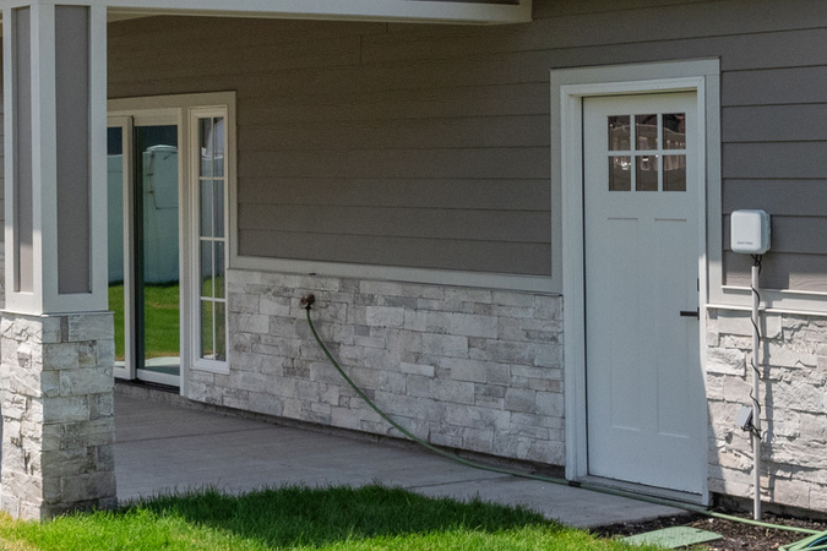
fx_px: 1952
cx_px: 11
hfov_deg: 23.0
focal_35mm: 85
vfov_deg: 16.0
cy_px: 159
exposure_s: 1/1250
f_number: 8
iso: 1600
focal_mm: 28
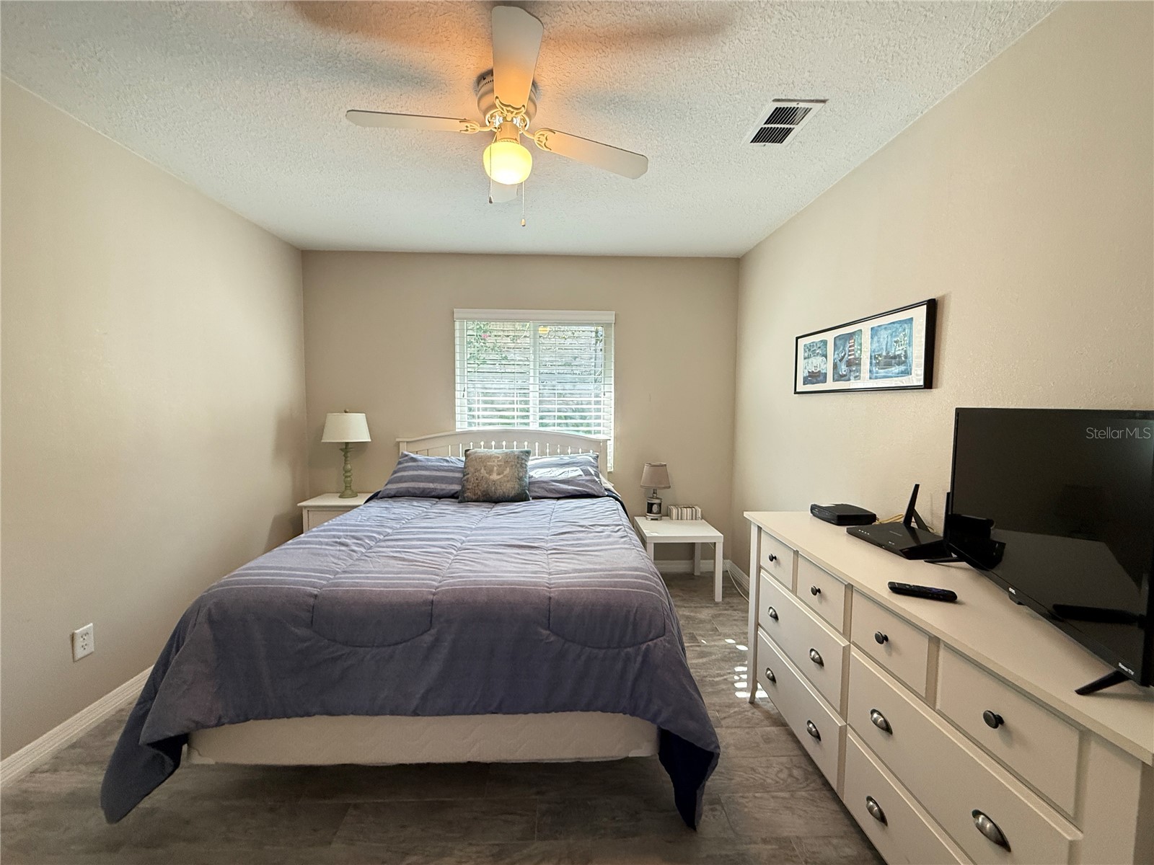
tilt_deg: -3.7
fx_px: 467
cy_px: 432
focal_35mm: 14
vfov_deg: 85.7
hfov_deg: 102.1
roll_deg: -0.7
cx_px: 577
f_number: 2.2
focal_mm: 2.22
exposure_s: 1/120
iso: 500
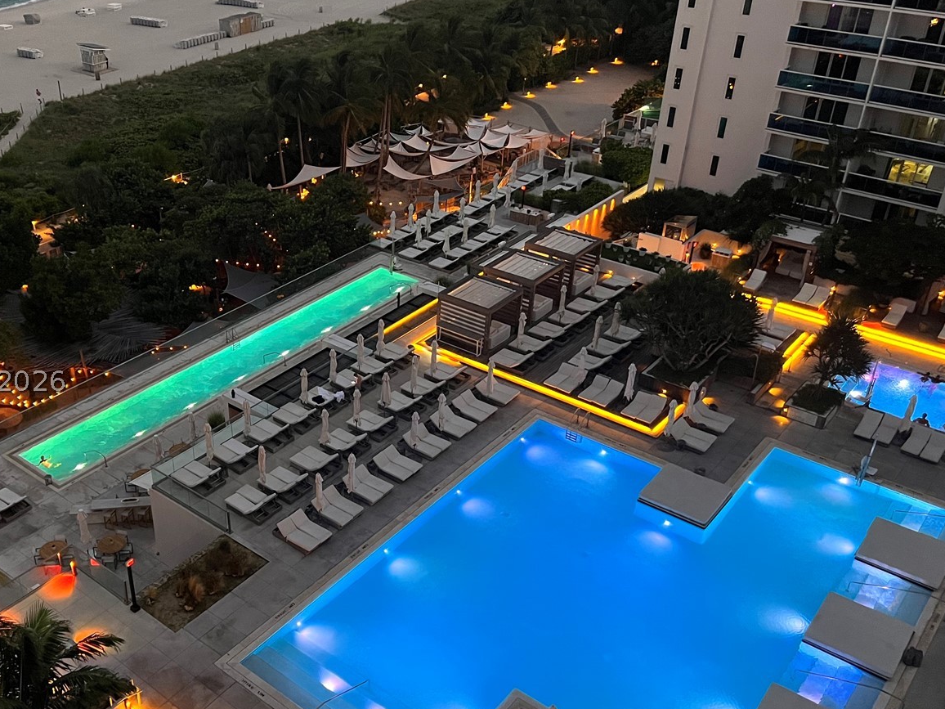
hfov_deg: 50.4
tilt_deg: -32.0
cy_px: 381
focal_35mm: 36
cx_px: 316
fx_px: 983
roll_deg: +1.4
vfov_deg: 39.6
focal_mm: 5.7
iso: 500
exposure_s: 1/30
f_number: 1.5
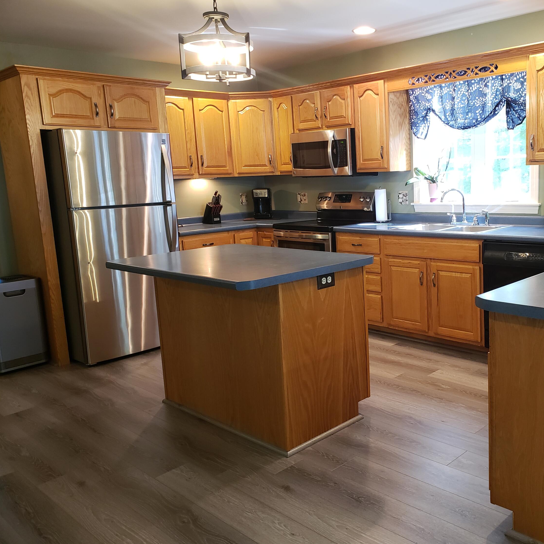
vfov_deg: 52.5
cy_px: 270
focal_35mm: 31
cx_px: 362
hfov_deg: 51.6
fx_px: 551
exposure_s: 1/20
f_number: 2.4
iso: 250
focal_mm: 4.3
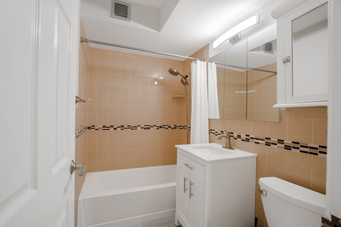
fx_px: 152
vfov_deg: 73.7
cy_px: 114
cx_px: 170
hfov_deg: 96.7
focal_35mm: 16
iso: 250
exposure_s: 1/80
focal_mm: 16
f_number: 7.1
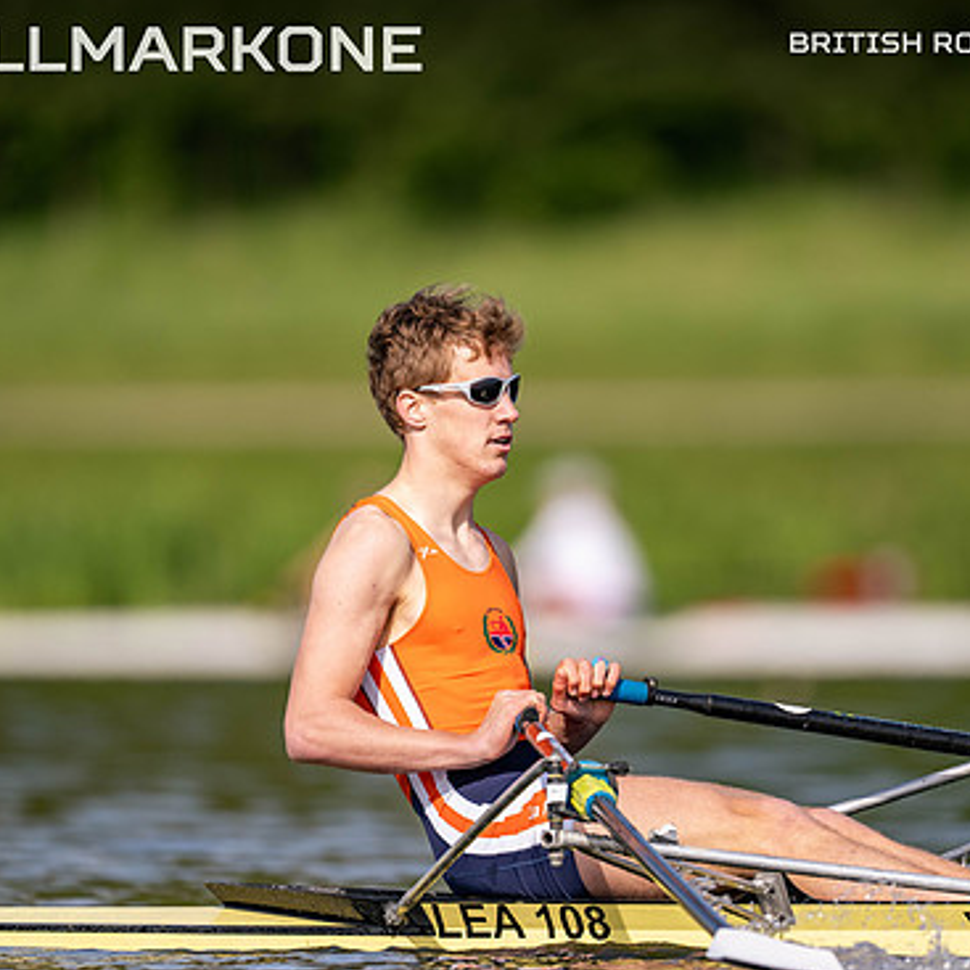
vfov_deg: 2.2
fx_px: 25553
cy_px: 504
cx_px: 674
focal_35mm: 806
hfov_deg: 2.2
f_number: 4
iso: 250
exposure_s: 1/2500
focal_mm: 600
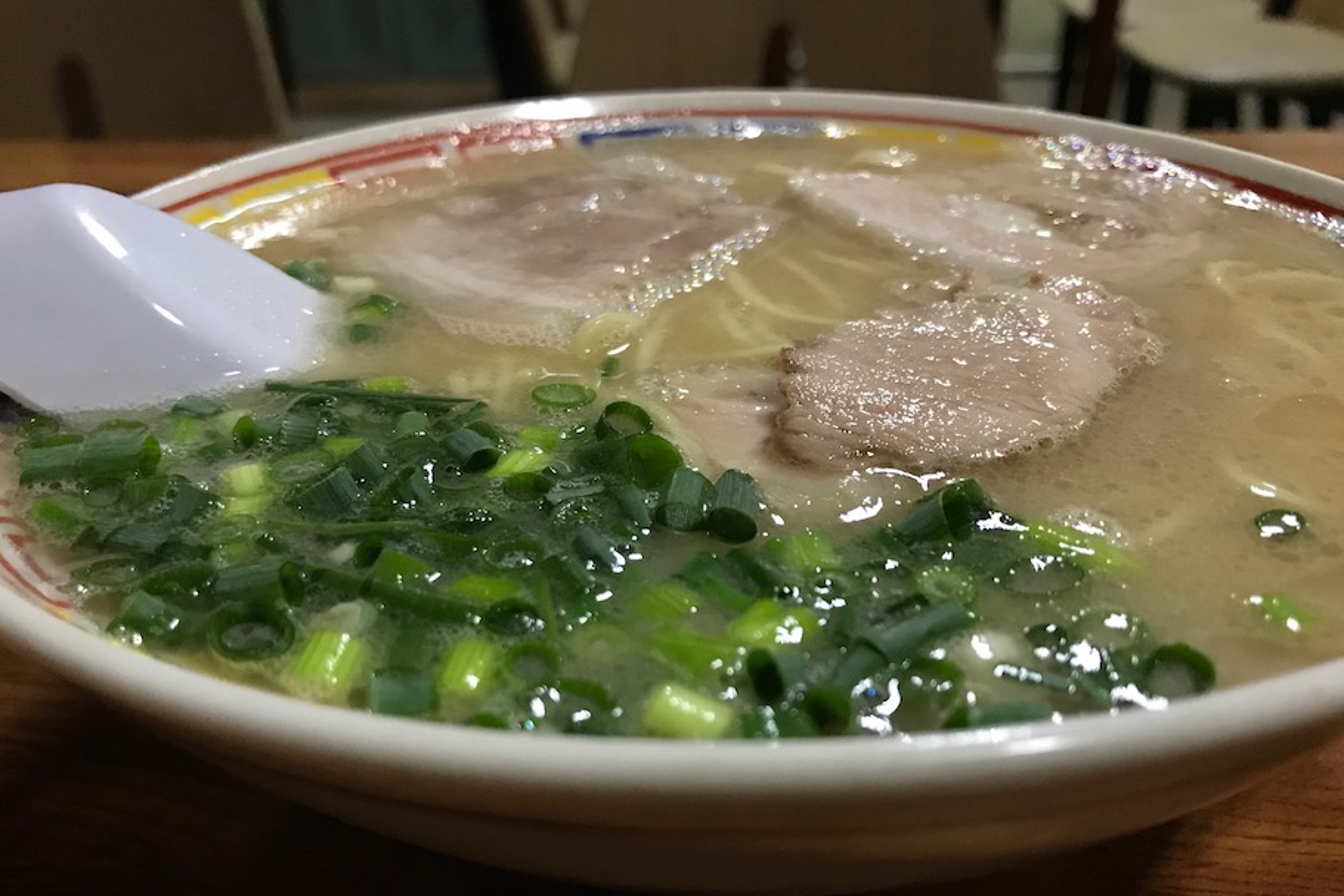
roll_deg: +0.9
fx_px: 1195
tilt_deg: -32.1
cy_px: 540
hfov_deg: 58.7
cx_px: 712
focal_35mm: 32
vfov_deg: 40.9
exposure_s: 1/15
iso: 80
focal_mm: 3.99
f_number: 1.8
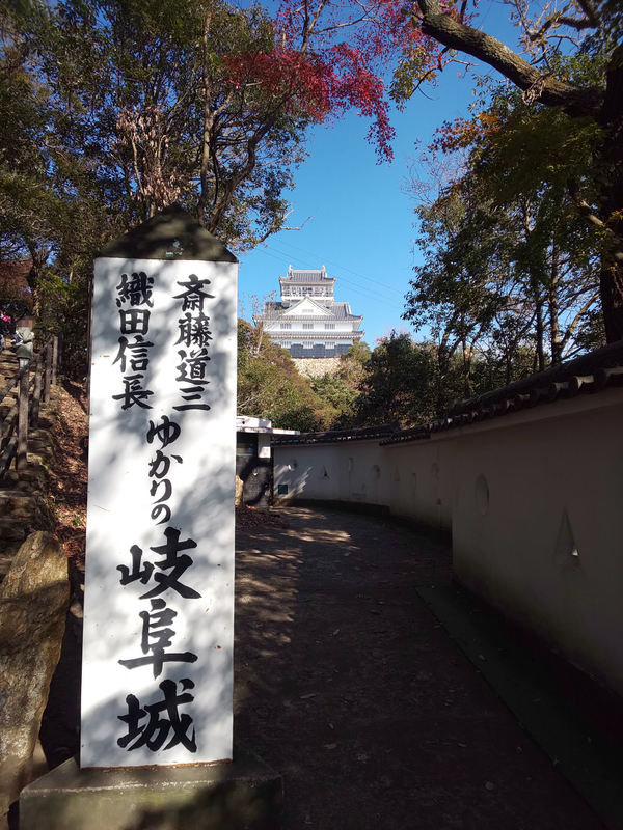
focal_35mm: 20
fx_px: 480
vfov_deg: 81.7
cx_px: 312
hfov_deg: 66.0
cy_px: 415
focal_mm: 3.45
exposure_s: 1/583
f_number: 1.94
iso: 28
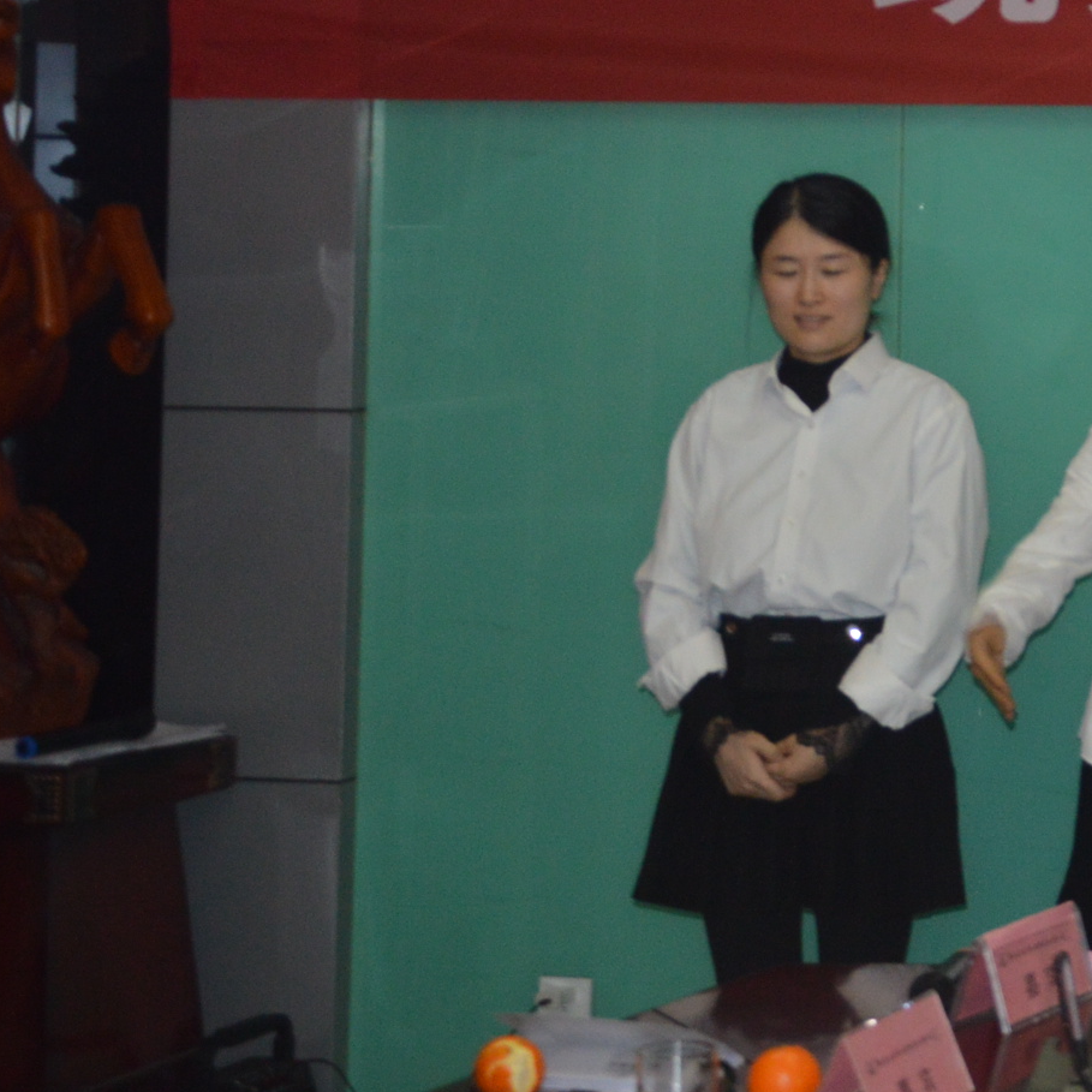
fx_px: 3762
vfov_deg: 16.2
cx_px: 1688
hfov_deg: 15.2
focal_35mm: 105
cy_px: 38
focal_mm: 25
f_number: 4
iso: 560
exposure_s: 1/60
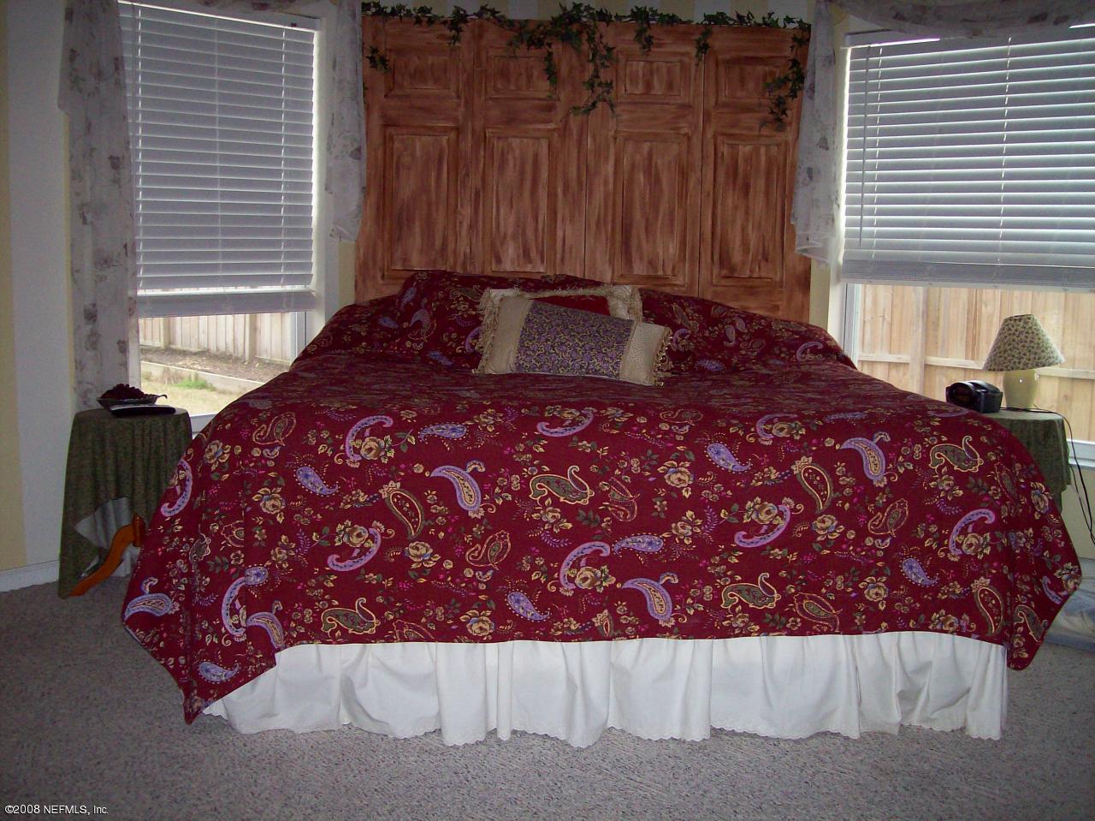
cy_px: 410
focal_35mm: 36
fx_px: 1138
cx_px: 548
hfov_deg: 51.4
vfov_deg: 39.6
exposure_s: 1/64
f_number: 2.7
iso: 140
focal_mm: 6
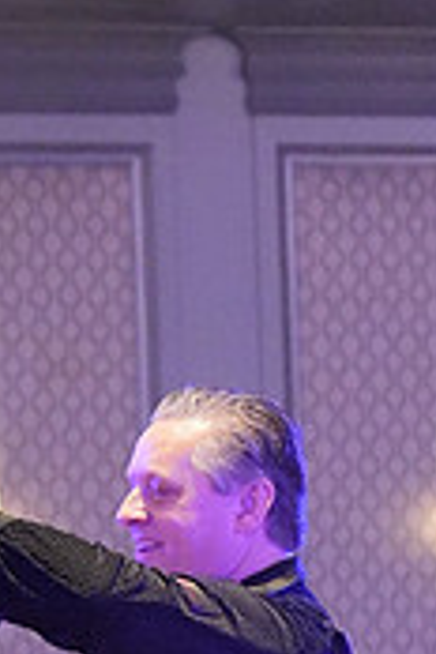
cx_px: 21
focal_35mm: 314
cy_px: 996
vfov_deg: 6.5
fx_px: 5704
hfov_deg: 4.4
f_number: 4
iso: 6400
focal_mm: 63
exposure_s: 1/200
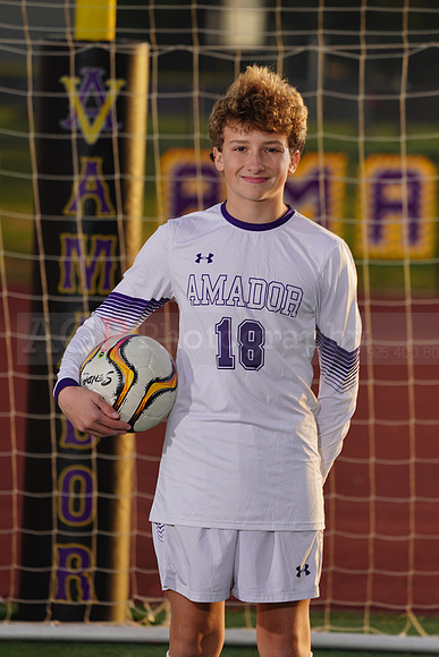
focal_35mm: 330
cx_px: 220
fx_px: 6032
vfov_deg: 6.2
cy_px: 328
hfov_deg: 4.2
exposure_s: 1/200
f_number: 8
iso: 100
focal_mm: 330
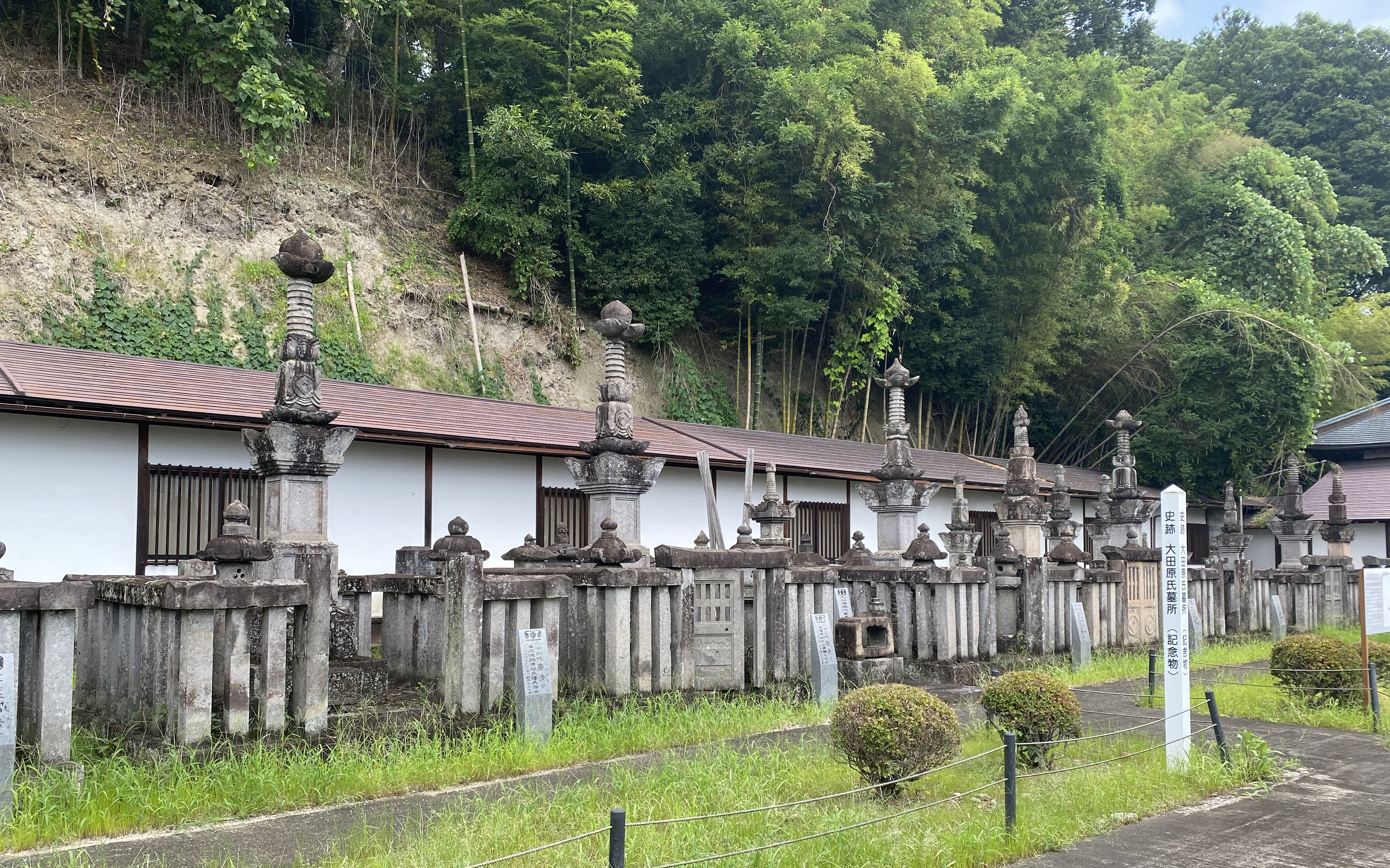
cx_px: 695
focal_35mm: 28
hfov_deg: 66.5
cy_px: 518
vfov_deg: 44.3
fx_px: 1061
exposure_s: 1/527
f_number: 1.8
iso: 32
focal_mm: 4.25
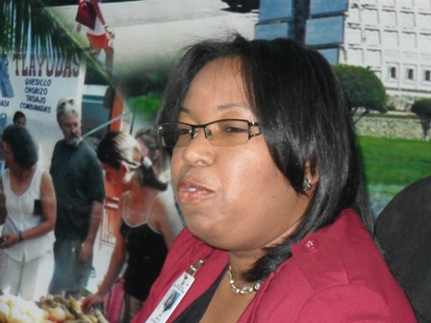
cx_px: 216
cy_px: 162
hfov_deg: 21.8
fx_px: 1121
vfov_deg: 16.4
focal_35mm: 90
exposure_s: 1/60
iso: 320
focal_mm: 15.9
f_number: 4.7
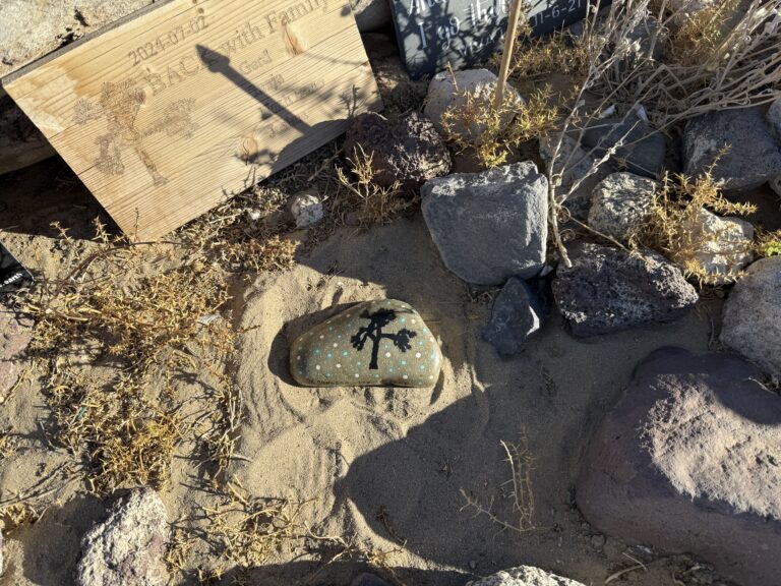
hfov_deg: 71.6
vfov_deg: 56.8
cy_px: 293
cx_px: 390
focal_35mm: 24
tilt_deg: -60.1
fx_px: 541
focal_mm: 6.76
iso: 80
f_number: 1.78
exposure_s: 1/2525
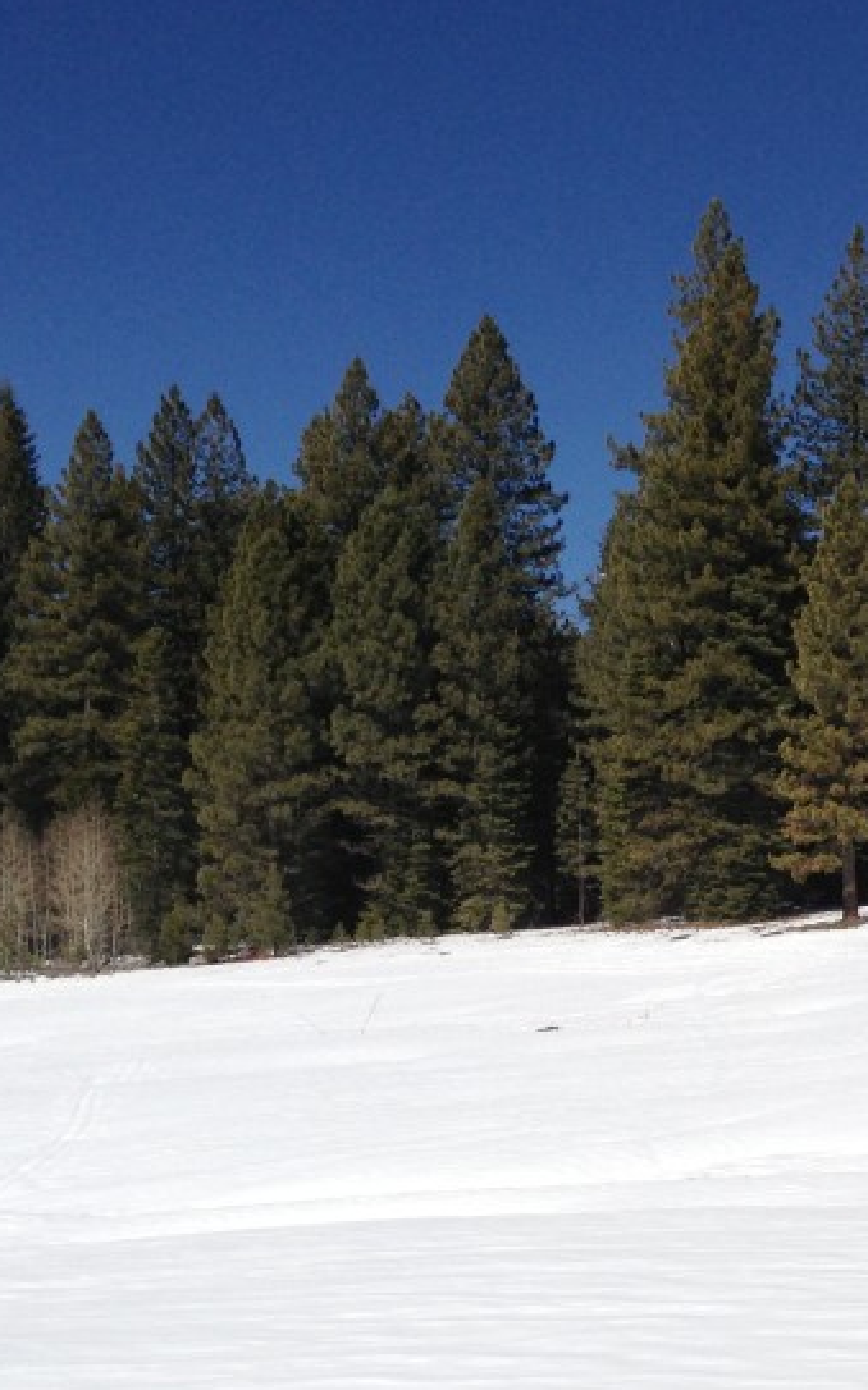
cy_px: 891
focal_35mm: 66
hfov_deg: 19.4
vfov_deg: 30.9
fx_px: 2500
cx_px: 725
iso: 50
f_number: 2.4
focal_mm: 4.13
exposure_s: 1/3876
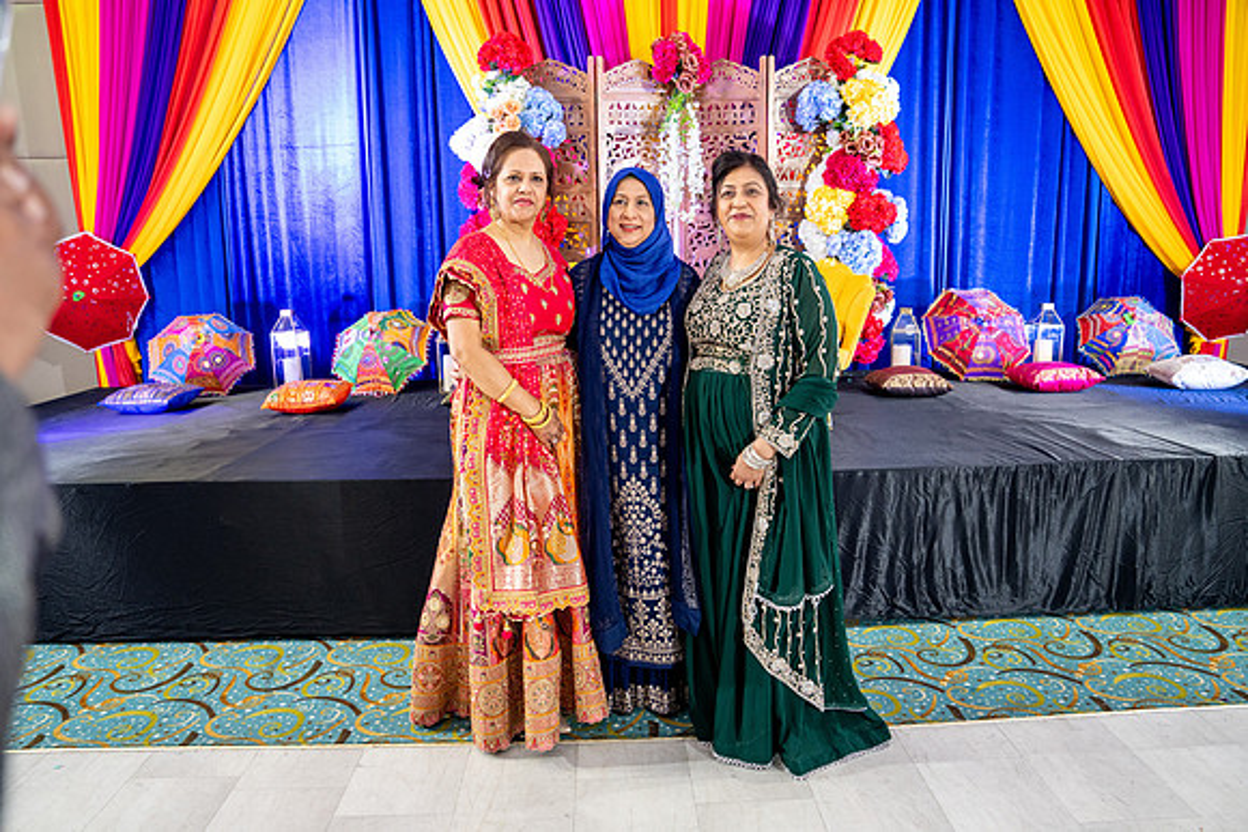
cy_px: 416
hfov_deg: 73.7
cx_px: 624
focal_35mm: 24
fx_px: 832
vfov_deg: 53.2
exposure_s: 1/125
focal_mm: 24
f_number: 2.8
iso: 2000
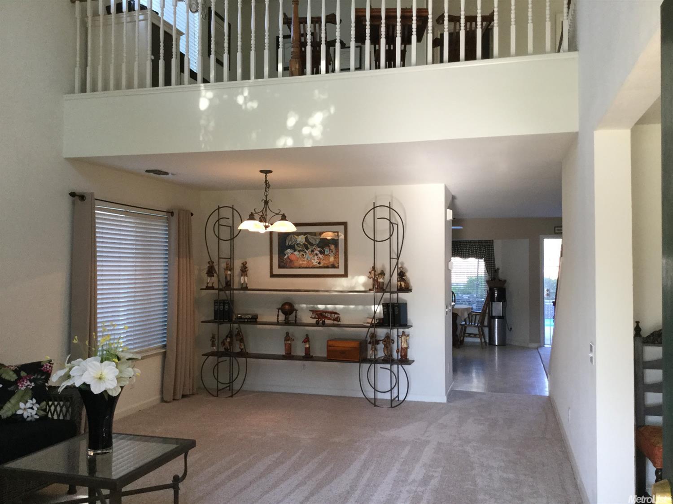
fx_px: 603
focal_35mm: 31
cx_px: 336
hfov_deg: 58.4
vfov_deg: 45.4
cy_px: 252
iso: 32
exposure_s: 1/30
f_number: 2.4
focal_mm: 3.3
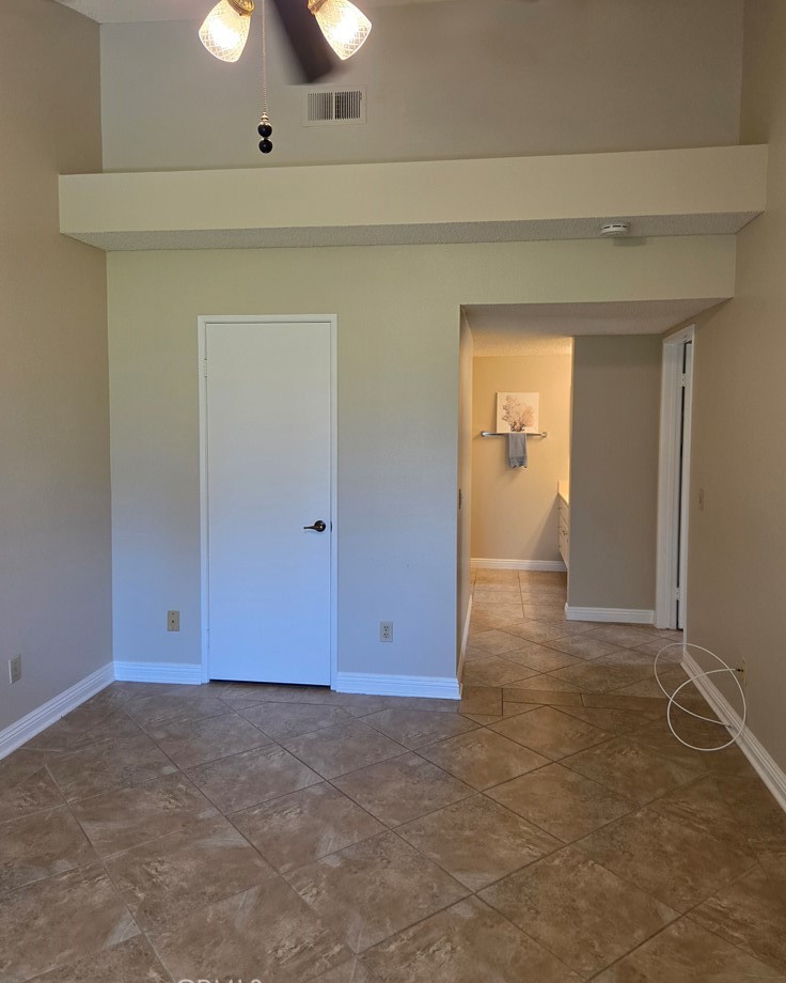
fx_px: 727
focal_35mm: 25
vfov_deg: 68.0
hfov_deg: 56.8
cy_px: 457
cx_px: 402
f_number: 1.8
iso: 200
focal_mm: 5.4
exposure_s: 1/120
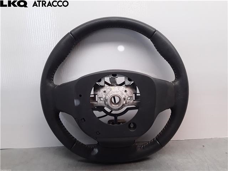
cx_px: 114
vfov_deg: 49.7
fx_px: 184
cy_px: 86
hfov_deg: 63.4
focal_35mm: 28
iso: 100
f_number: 1.9
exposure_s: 1/110
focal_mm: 2.91
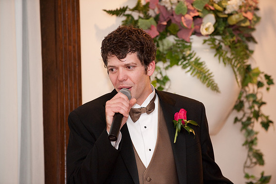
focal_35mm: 200
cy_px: 92
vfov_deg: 6.9
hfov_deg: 10.3
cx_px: 138
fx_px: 1532
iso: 2000
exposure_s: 1/60
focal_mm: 200
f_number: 4.5
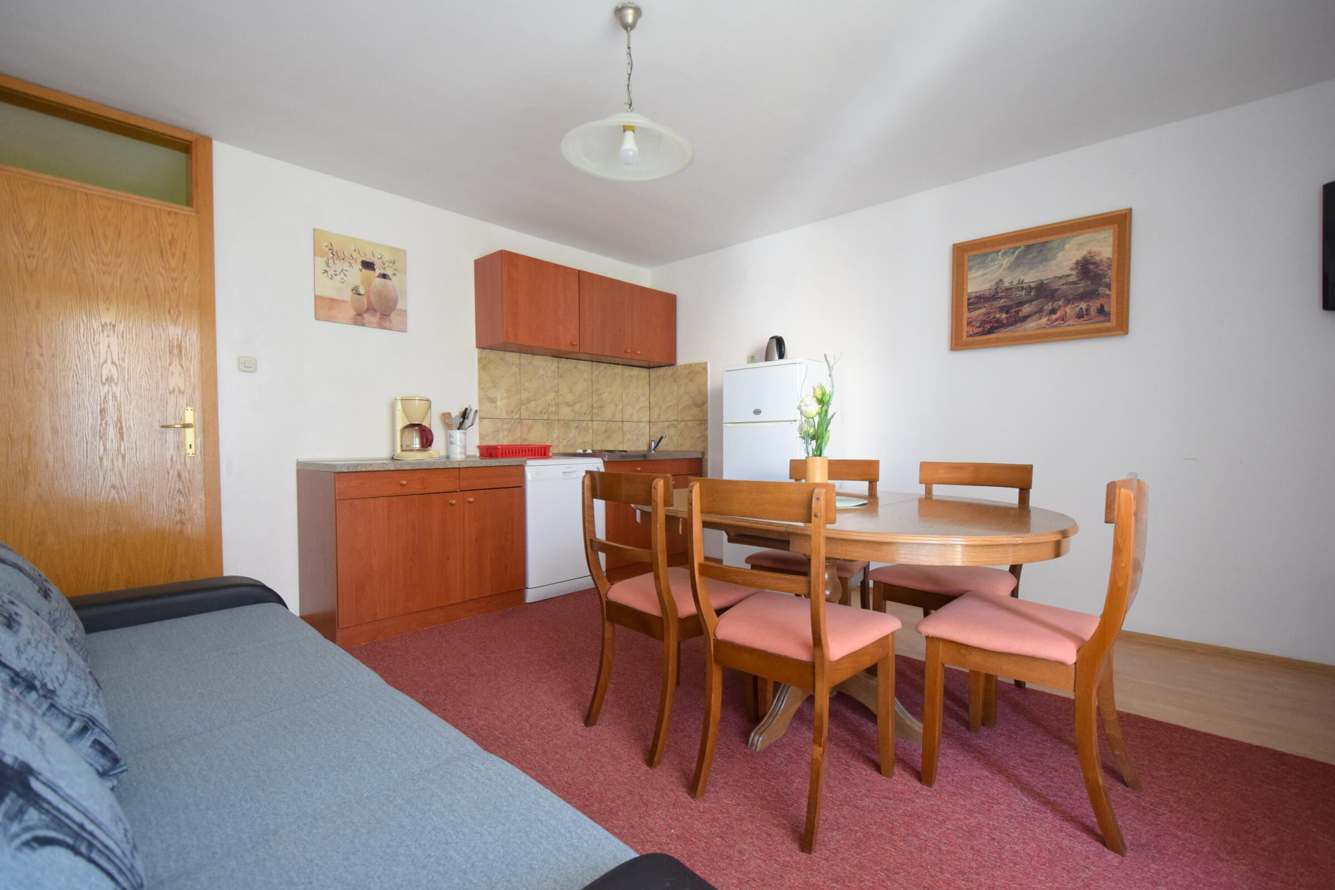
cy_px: 445
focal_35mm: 15
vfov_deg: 77.3
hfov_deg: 100.4
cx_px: 668
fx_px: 556
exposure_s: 1/60
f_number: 3.5
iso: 1250
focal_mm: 10
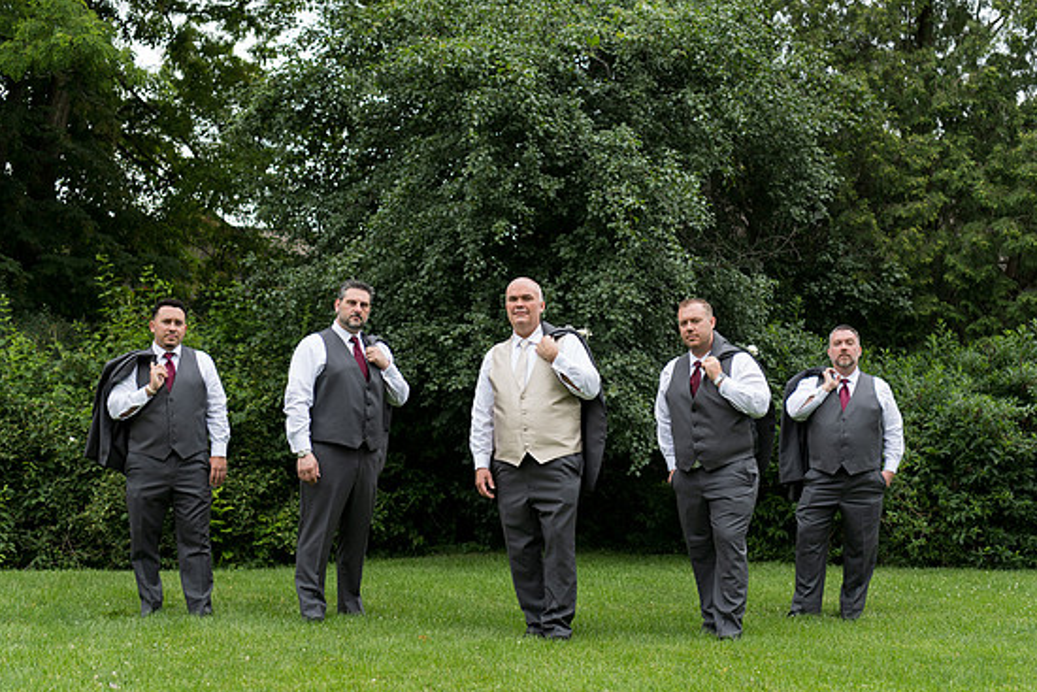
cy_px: 350
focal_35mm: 52
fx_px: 1498
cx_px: 543
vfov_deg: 26.0
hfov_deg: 38.2
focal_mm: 48
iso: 72
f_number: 2.8
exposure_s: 1/320
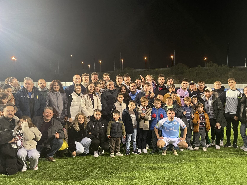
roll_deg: -1.5
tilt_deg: -3.5
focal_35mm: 40
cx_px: 147
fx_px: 285
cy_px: 124
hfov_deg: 46.6
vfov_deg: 35.6
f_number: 1.6
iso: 200
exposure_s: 1/50
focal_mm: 4.2
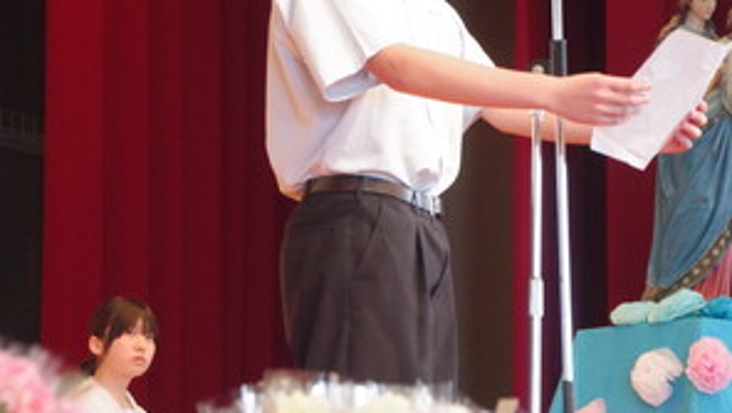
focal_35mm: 210
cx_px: 455
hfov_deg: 10.2
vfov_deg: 5.8
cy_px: 124
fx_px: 4079
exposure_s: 1/80
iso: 6400
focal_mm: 88
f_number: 5.6
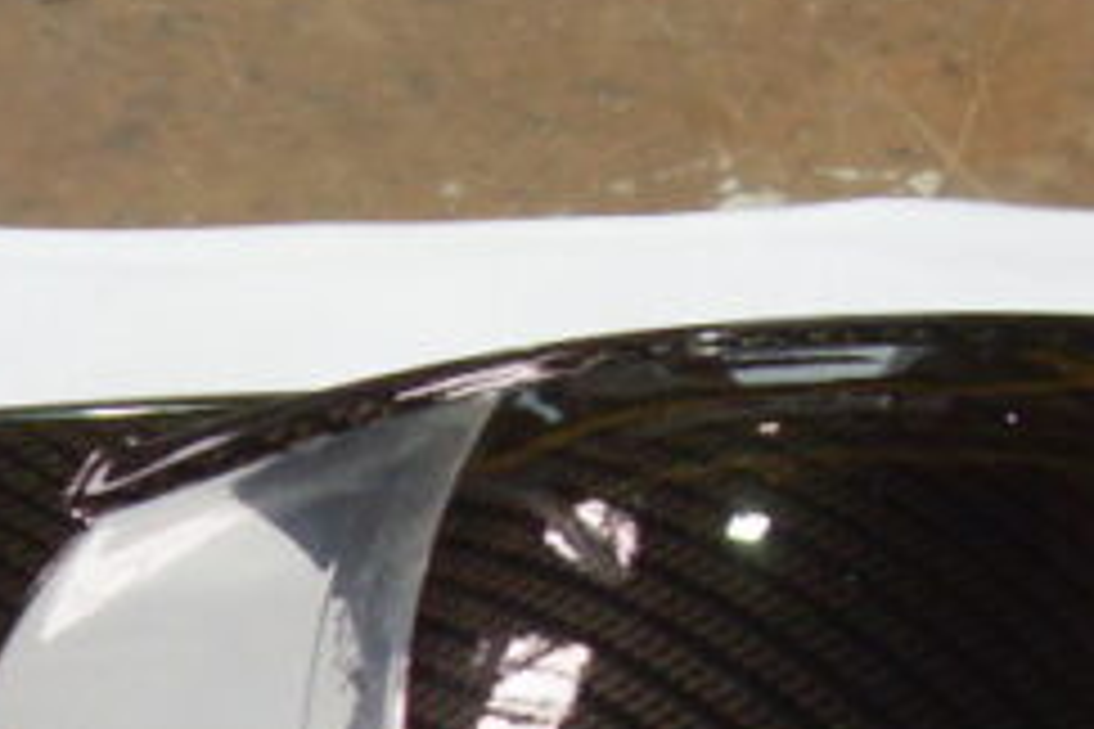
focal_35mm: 120
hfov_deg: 16.9
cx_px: 959
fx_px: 3646
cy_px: 1210
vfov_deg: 10.8
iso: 200
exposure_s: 1/45
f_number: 2.8
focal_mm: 6.3
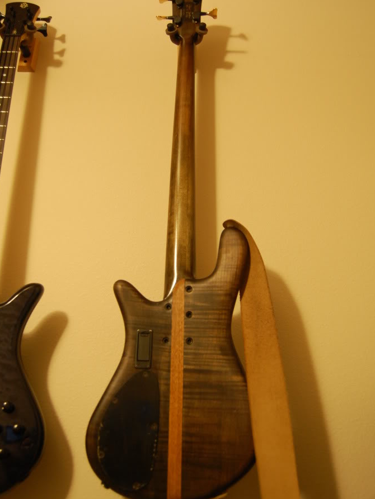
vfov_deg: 55.3
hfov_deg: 43.0
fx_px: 477
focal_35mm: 33
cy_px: 239
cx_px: 188
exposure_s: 1/8
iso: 900
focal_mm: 20
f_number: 3.8
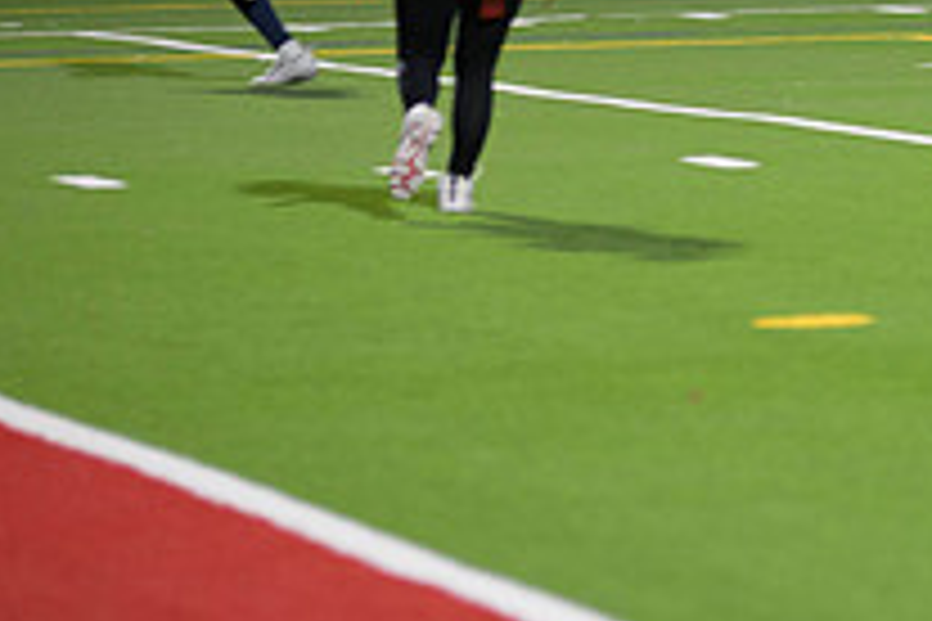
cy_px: -92
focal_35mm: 393
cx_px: 1112
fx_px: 10174
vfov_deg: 3.5
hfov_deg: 5.2
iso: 1000
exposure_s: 1/200
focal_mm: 140
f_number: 2.8
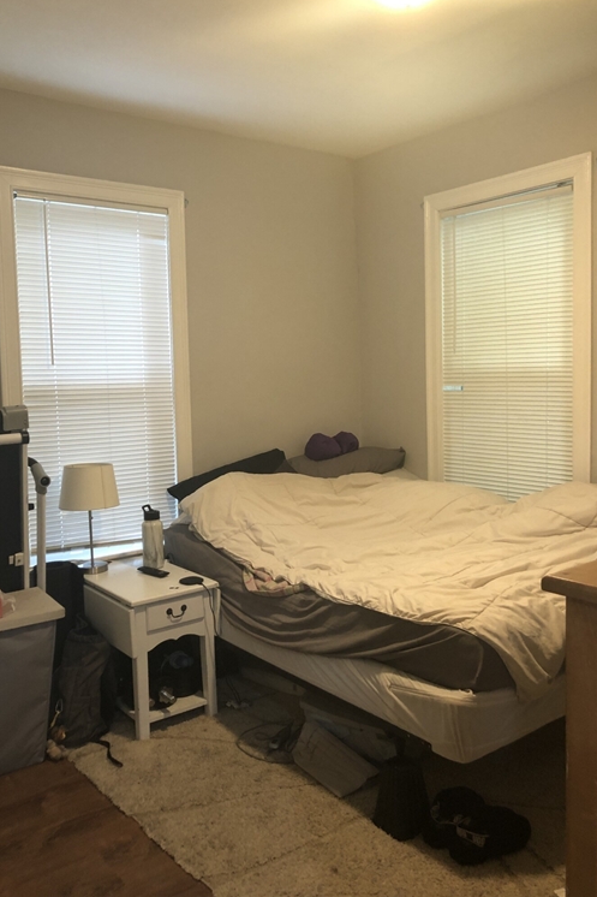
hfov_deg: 43.6
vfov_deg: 61.9
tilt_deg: -4.0
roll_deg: +1.2
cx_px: 281
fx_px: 747
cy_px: 436
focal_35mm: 30
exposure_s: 1/15
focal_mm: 4
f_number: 1.8
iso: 50
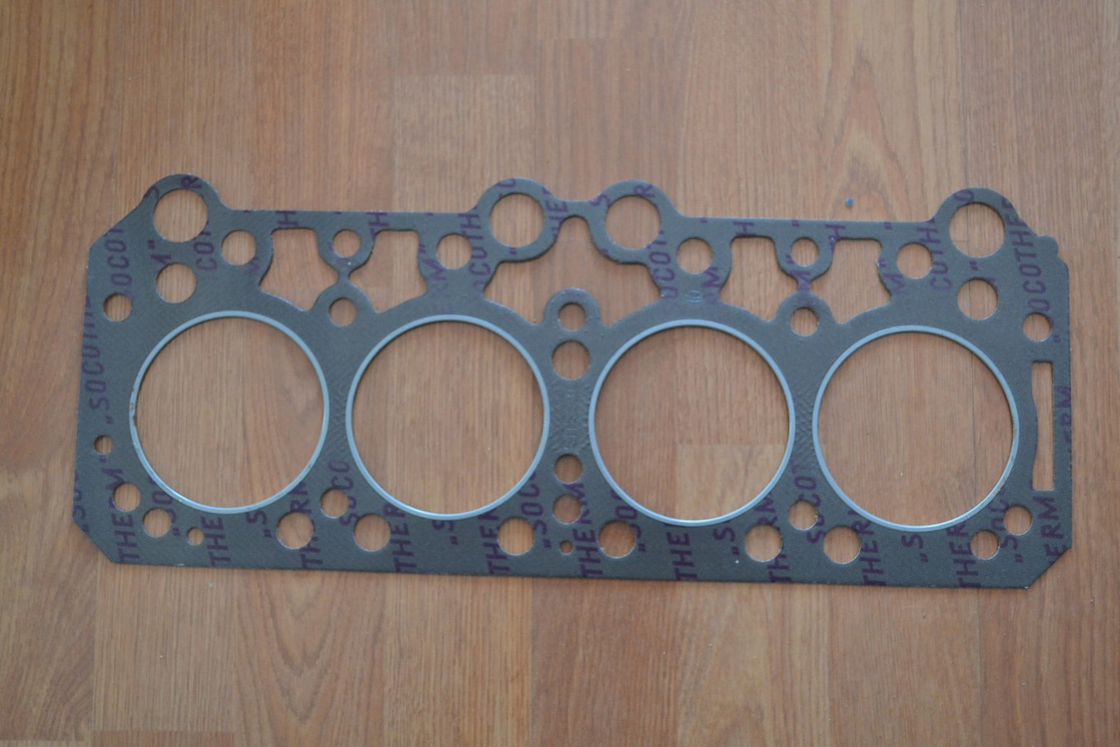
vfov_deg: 29.9
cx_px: 560
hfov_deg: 43.6
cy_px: 374
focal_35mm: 45
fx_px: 1400
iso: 1100
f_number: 4.5
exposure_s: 1/60
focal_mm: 30
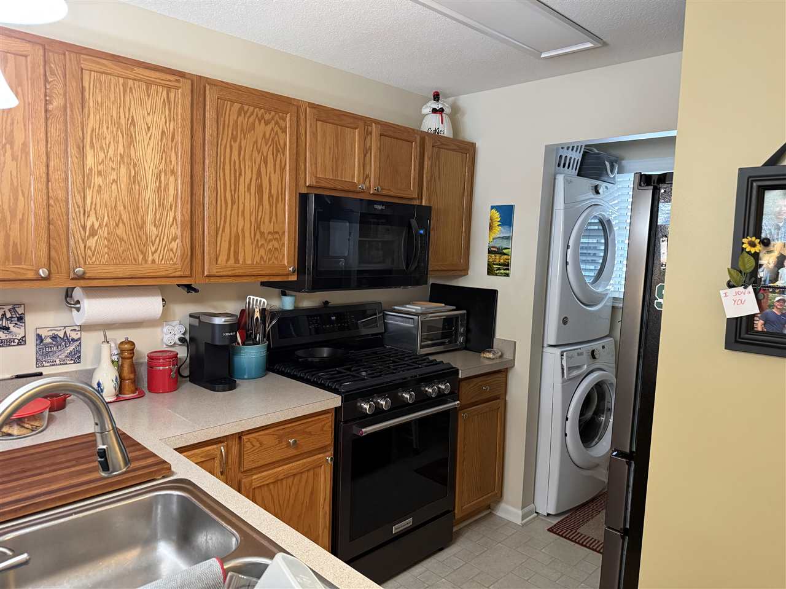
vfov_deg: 56.8
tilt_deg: -3.9
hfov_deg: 71.6
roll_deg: -2.6
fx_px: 545
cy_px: 294
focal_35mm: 24
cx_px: 393
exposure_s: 1/60
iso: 400
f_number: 1.78
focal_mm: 6.76
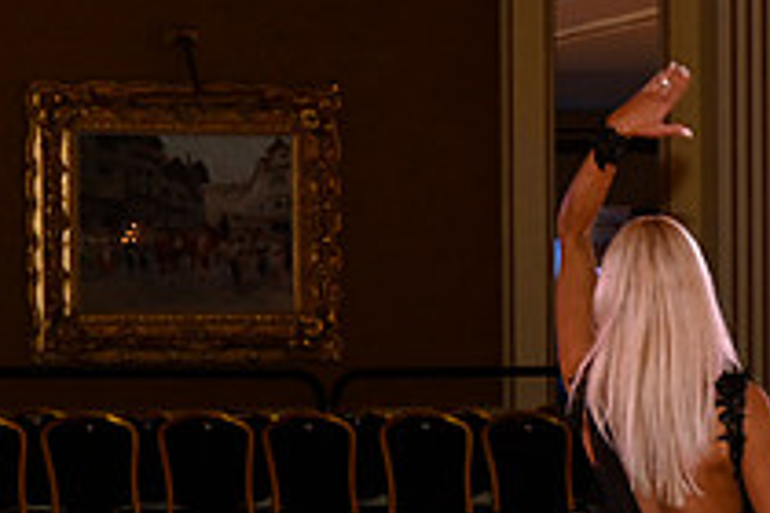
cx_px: 825
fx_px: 4128
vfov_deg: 7.0
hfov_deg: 10.5
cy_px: 672
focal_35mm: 193
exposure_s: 1/200
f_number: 4
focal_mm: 70
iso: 2000
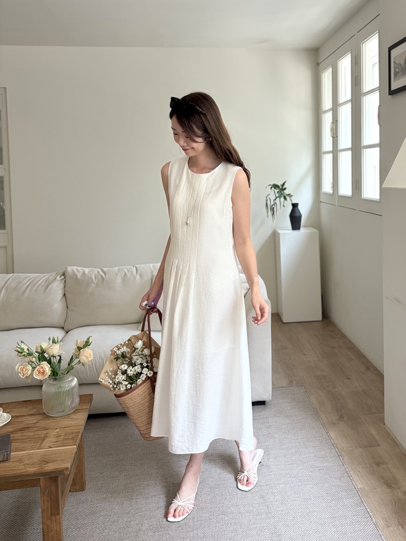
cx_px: 203
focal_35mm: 26
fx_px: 407
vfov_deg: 67.3
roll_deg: +0.9
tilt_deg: -4.6
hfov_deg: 53.1
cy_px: 270
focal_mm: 5.96
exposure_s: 1/122
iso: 80
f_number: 1.6
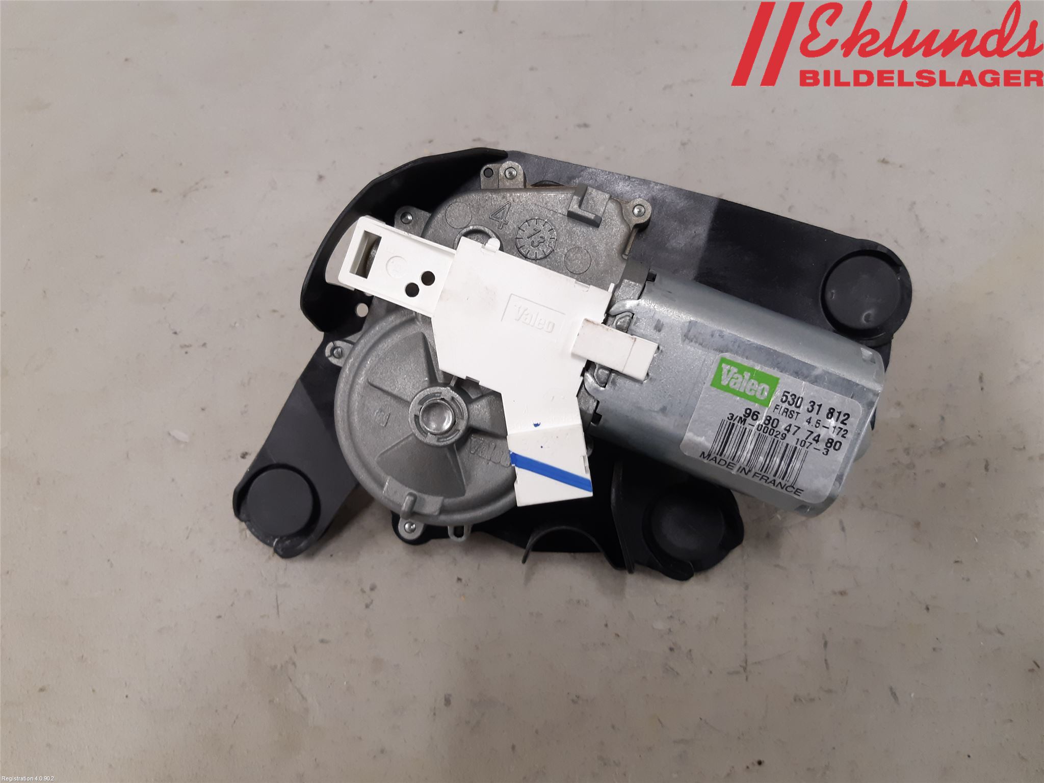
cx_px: 522
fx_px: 784
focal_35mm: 26
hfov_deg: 67.3
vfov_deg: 53.1
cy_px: 392
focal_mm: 3.93
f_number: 1.7
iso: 160
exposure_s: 1/50
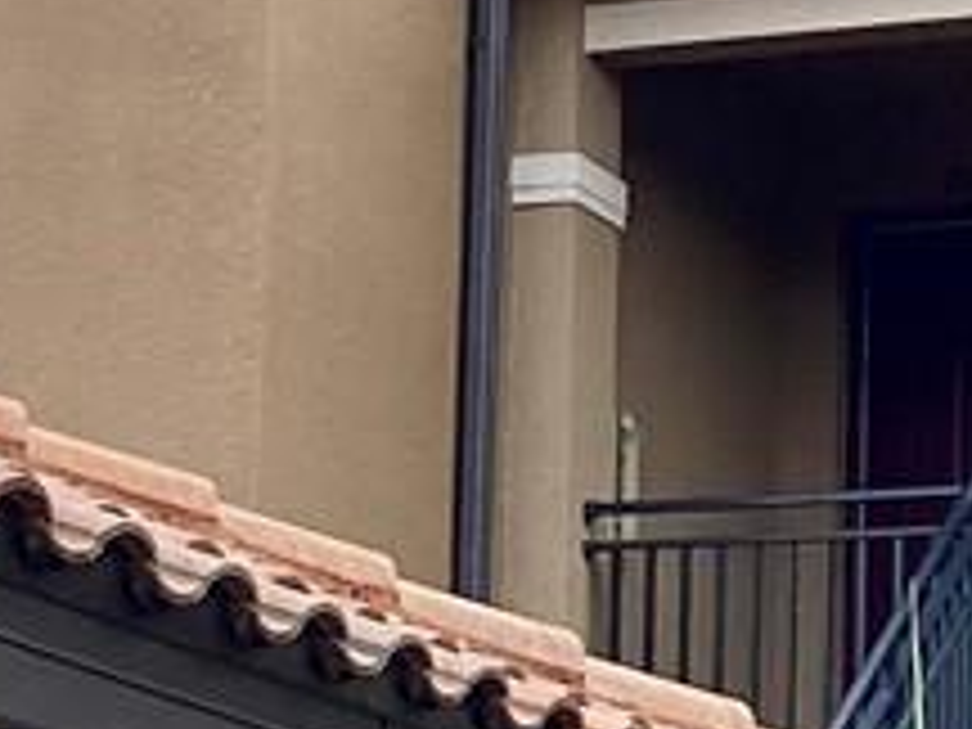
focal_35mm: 193
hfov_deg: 10.2
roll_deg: -2.6
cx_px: 225
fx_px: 5419
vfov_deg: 7.7
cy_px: 756
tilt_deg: +6.4
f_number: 1.8
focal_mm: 4.25
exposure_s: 1/934
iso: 32
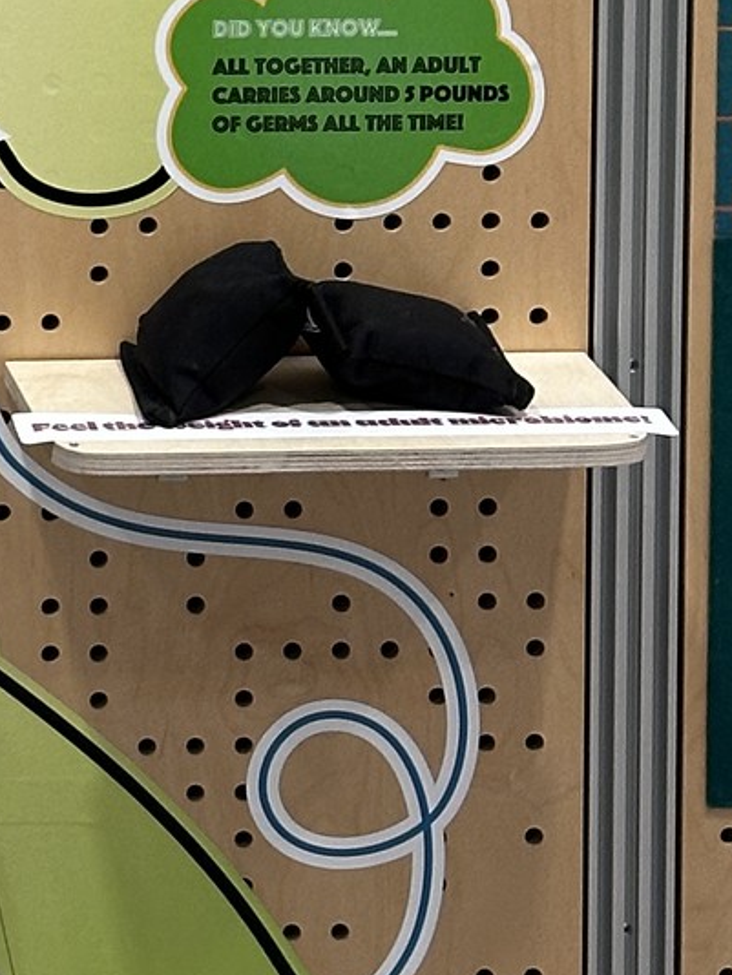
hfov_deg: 7.8
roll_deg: +0.1
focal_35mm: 184
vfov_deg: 10.5
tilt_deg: -7.9
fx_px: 5184
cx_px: -595
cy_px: -268
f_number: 1.78
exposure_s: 1/60
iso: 125
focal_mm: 6.86
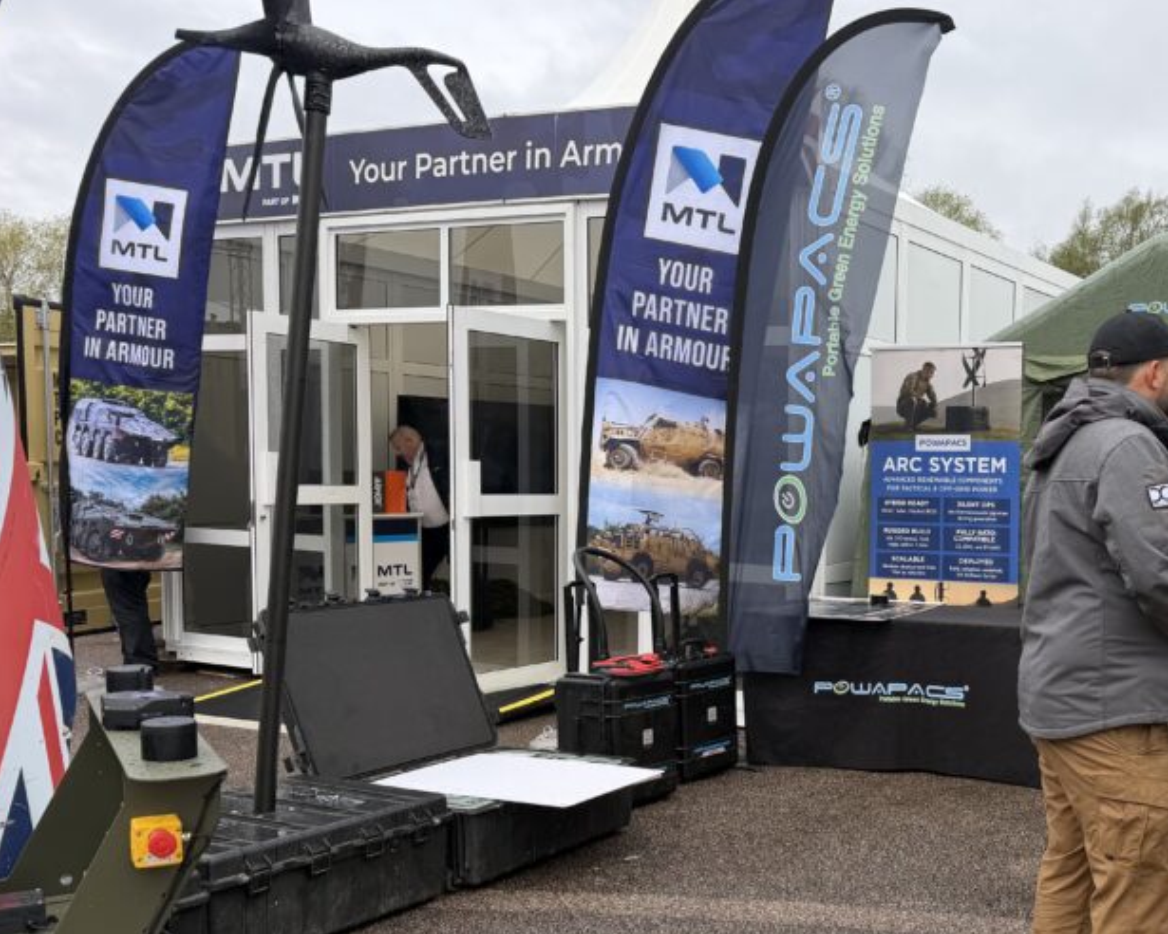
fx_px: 1348
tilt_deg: -6.1
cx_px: 925
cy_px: 604
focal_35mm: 39
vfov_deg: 37.9
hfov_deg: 44.7
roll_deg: -2.9
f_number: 1.78
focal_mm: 6.76
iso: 80
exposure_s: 1/805
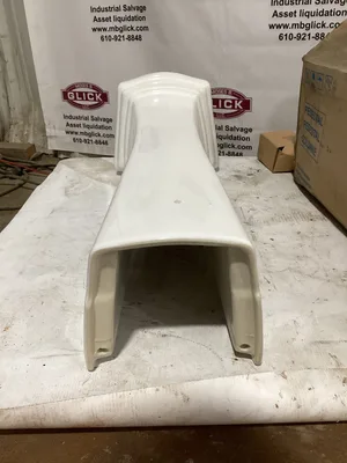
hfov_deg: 45.4
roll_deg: +3.6
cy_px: 232
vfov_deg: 58.4
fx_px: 414
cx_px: 174
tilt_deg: -27.4
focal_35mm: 31
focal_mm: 3.3
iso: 160
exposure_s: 1/50
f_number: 2.4
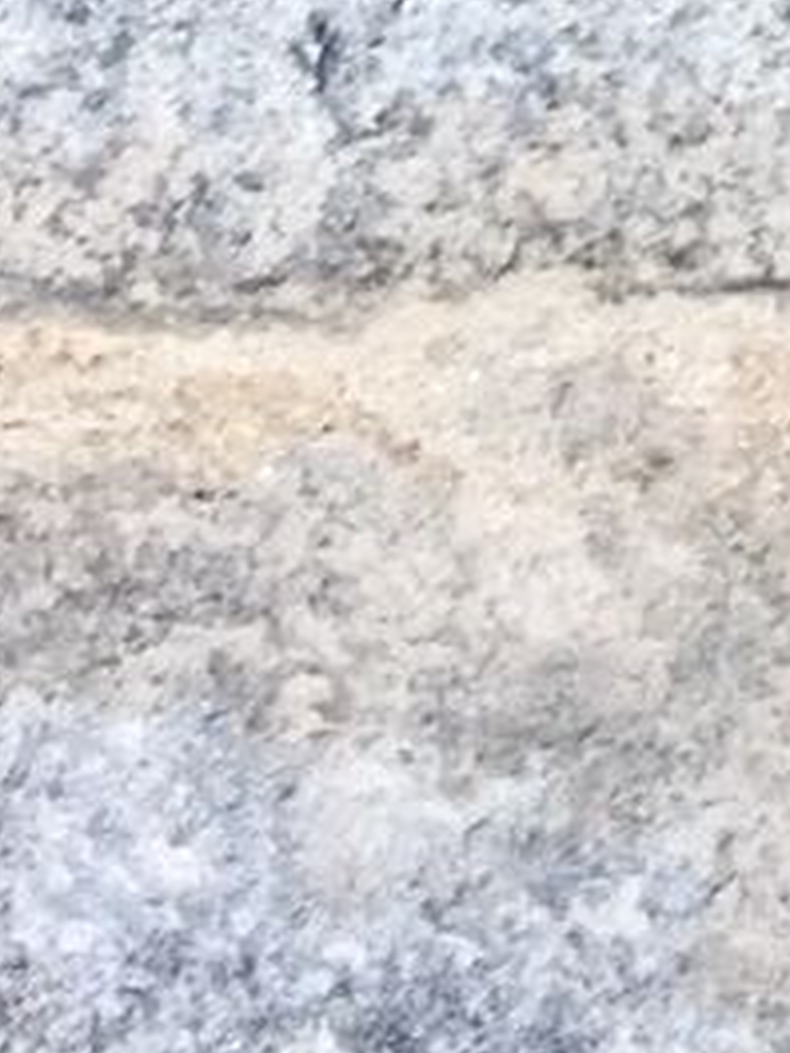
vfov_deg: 9.2
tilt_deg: -45.0
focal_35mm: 179
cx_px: 2031
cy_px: -1942
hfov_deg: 7.6
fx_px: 5447
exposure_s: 1/163
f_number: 2.2
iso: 32
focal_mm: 4.15
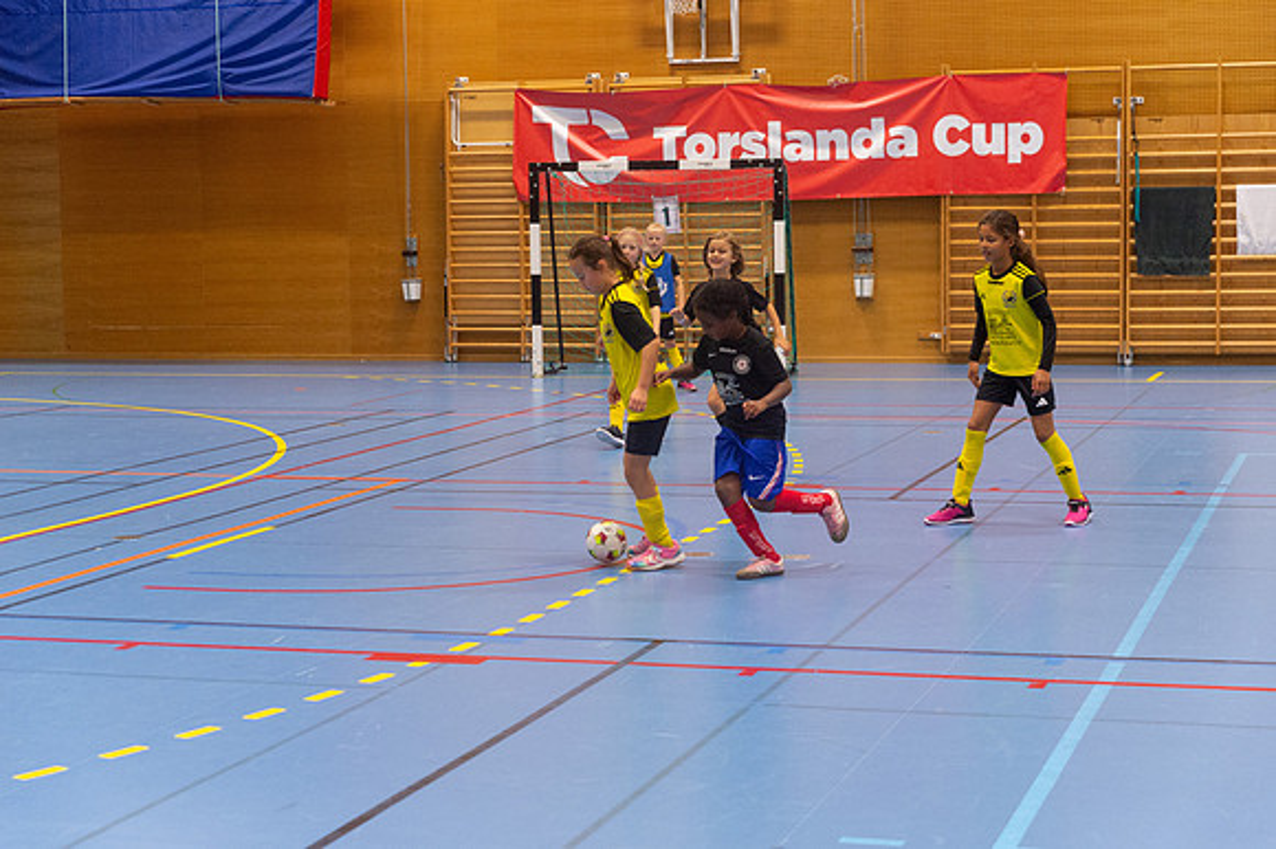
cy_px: 424
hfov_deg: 28.1
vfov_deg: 18.9
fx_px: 2550
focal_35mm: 72
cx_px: 638
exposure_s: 1/400
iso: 4500
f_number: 3.5
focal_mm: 70
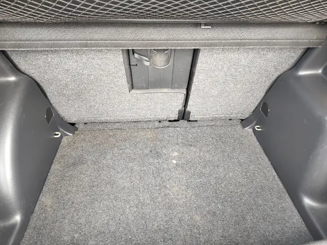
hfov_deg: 73.9
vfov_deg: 58.9
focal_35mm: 23
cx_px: 164
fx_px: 217
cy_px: 122
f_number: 1.8
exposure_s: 1/100
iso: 434
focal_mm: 5.56
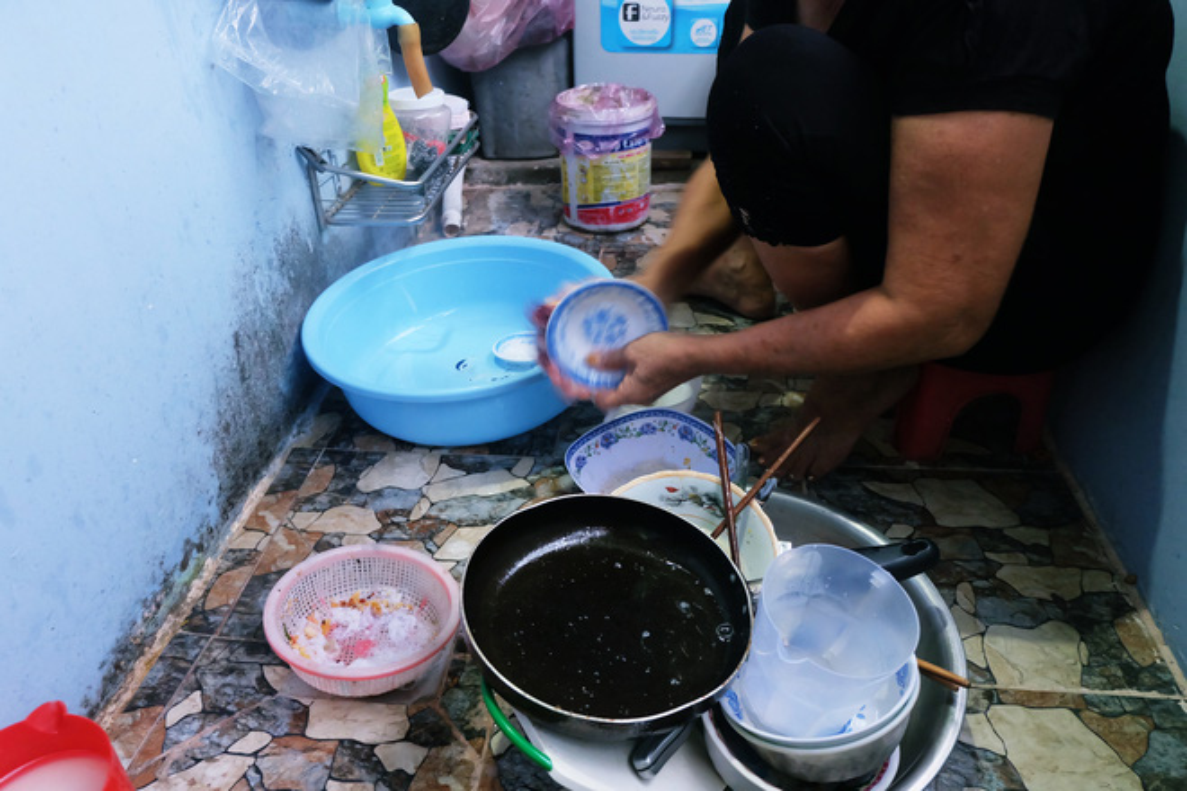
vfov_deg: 53.1
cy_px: 396
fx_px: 791
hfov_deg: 73.7
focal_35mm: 24
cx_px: 594
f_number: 3.5
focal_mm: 16
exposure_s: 1/17
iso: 3200
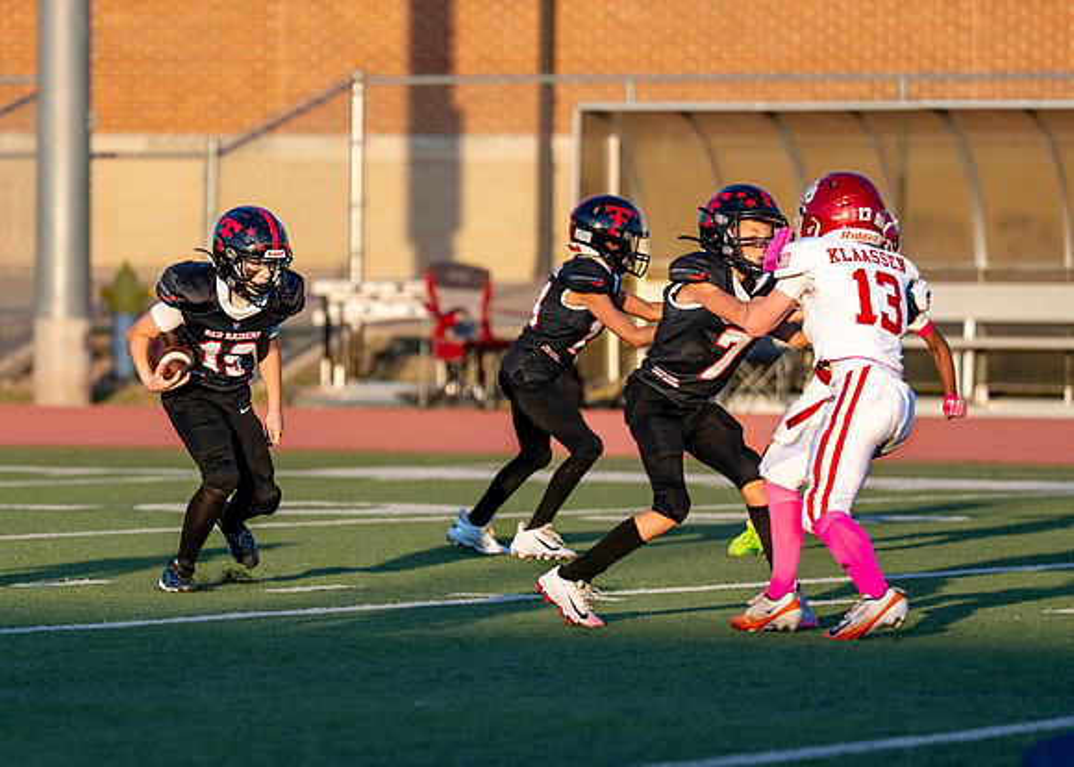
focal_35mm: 360
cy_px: 372
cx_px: 315
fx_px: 10987
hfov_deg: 5.6
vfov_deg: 4.0
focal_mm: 200
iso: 100
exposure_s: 1/1000
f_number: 2.8
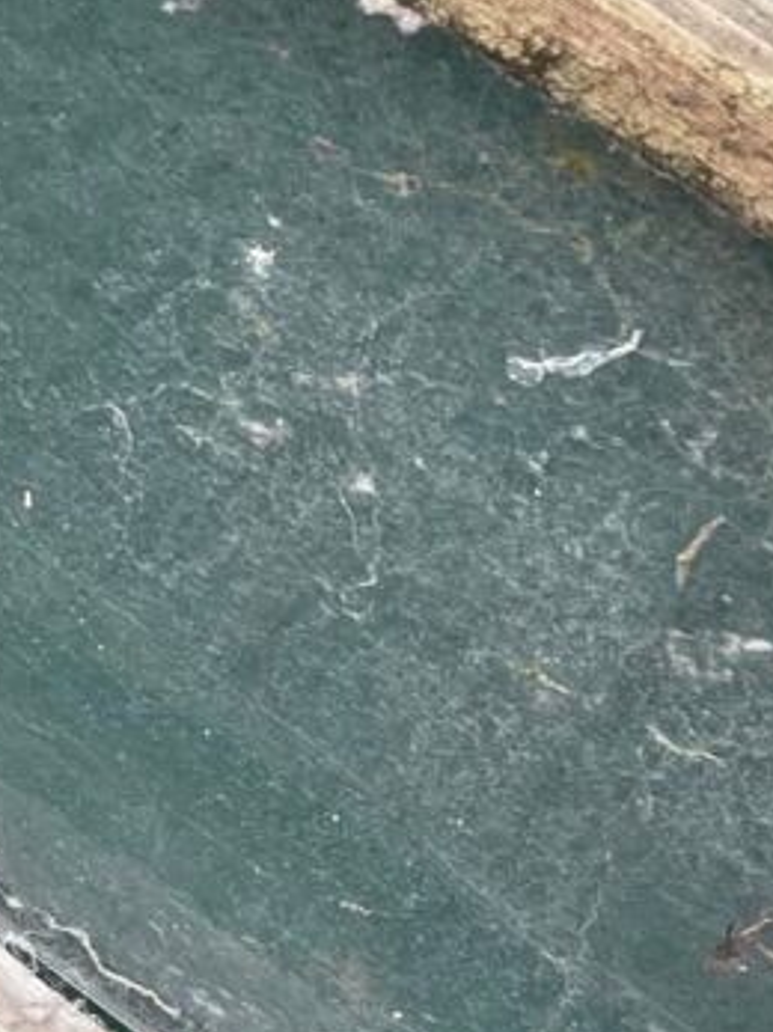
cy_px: 312
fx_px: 3426
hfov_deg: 11.4
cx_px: -853
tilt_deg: -53.5
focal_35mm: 115
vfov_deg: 17.1
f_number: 1.6
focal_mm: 5.1
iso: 32
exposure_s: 1/140
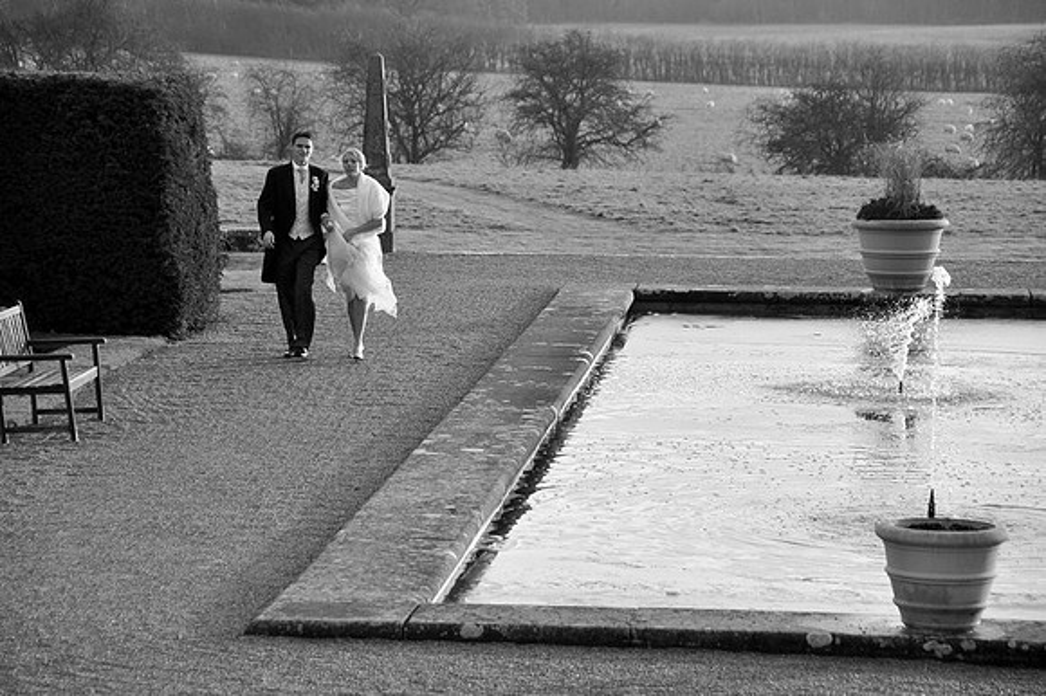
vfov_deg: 9.6
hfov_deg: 14.4
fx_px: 4138
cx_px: 523
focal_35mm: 142
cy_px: 348
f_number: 6.3
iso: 500
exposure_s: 1/500
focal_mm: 95
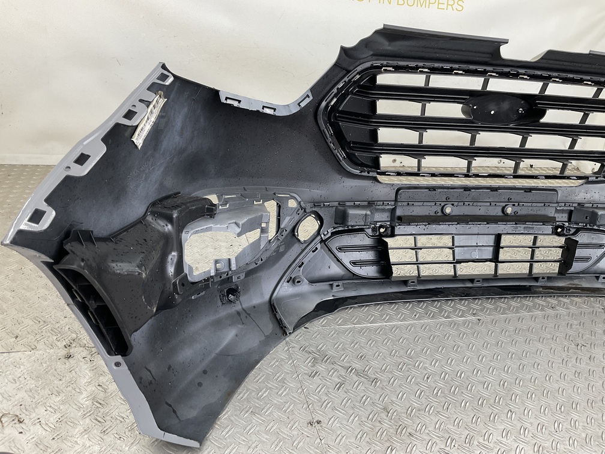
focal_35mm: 29
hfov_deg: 61.7
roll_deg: -8.4
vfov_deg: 48.2
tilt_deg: -26.7
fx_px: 507
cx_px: 302
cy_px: 227
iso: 32
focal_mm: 3
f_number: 1.8
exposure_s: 1/100
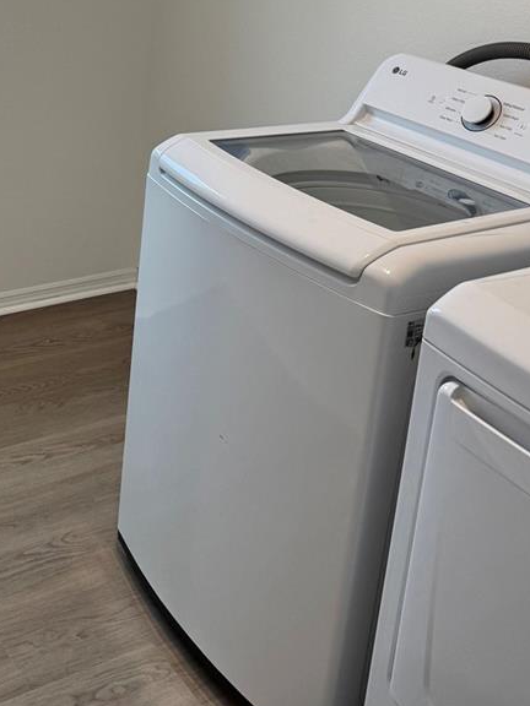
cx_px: 94
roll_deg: -5.7
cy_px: 120
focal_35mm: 50
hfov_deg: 28.4
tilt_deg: -15.0
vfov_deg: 36.6
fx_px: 1021
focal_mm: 6.76
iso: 125
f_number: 1.78
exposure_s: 1/120
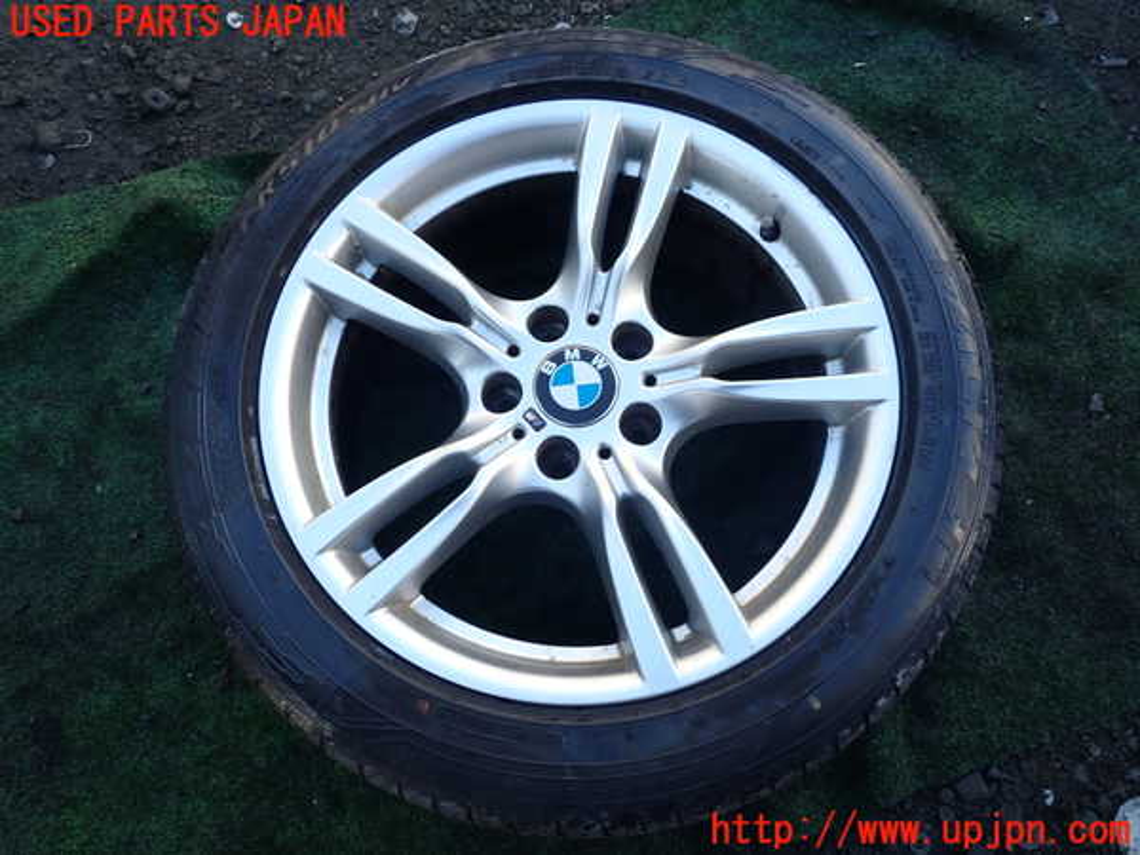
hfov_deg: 60.0
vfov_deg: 46.8
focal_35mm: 30
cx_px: 570
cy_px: 428
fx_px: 988
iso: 100
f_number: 3.2
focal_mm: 5.4
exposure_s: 1/100
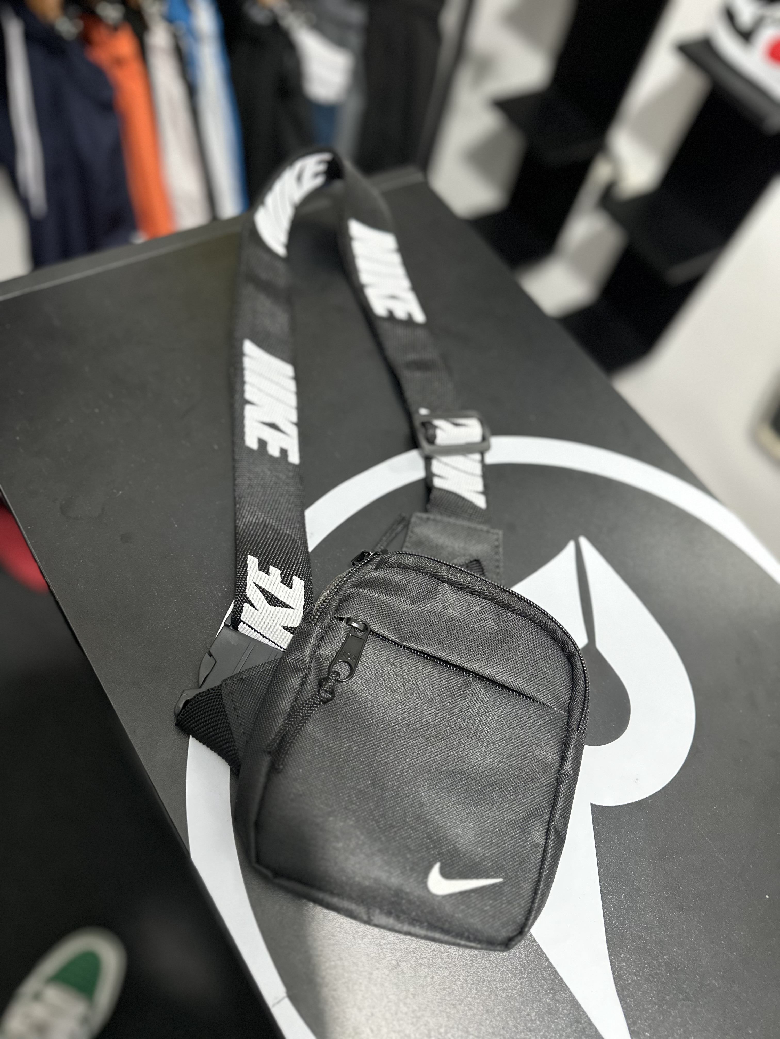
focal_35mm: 24
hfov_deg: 56.8
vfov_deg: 71.6
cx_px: 390
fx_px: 721
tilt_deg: -58.0
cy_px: 520
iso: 640
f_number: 1.78
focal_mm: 6.86
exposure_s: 1/60
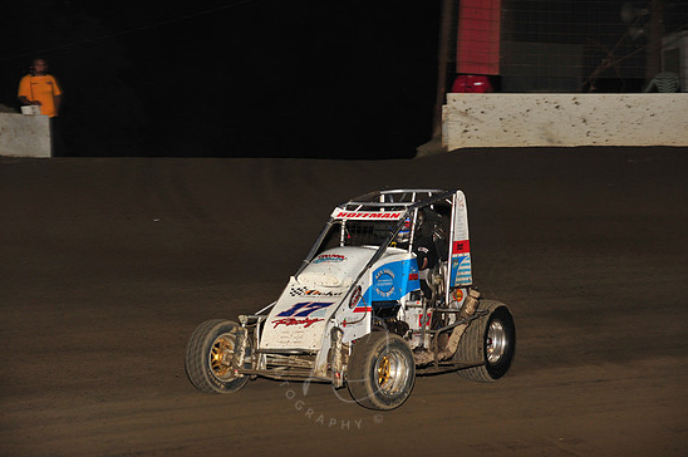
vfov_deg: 9.6
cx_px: 348
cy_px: 237
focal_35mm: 143
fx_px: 2730
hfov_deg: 14.4
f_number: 6.3
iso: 800
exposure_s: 1/320
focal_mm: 135
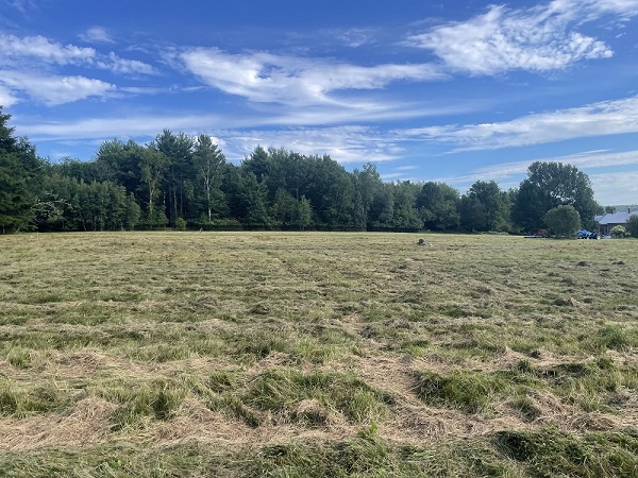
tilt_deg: -1.6
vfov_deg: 53.1
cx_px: 319
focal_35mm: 26
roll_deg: +3.2
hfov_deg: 67.3
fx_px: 479
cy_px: 239
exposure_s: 1/2174
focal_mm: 4.2
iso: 32
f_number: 1.6
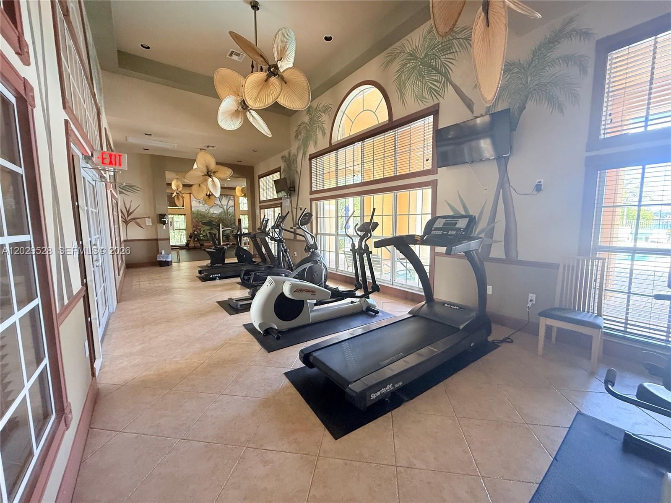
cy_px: 252
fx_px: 271
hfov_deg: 102.1
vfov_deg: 85.7
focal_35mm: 14
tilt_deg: -5.4
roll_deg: -0.5
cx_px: 336
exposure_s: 1/60
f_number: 2.2
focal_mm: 2.22
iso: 320
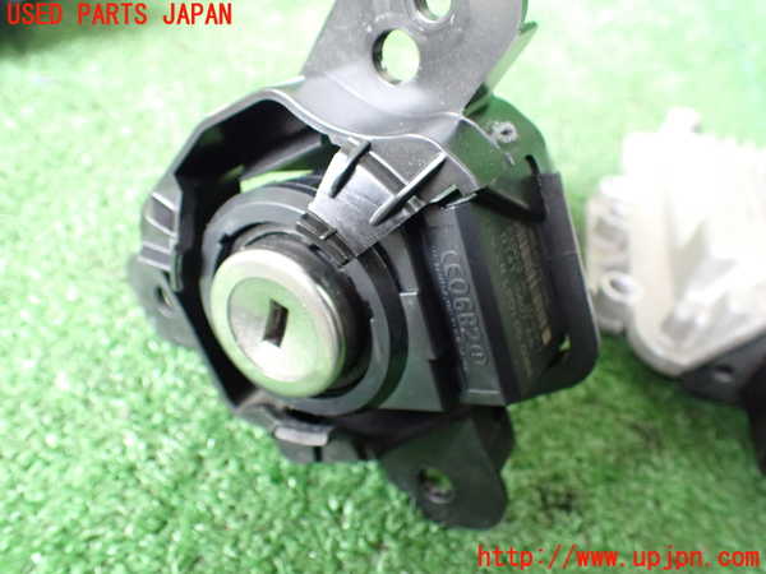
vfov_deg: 46.8
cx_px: 383
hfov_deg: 60.0
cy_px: 287
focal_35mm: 30
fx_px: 664
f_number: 2.3
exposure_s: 1/80
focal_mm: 5.4
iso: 800
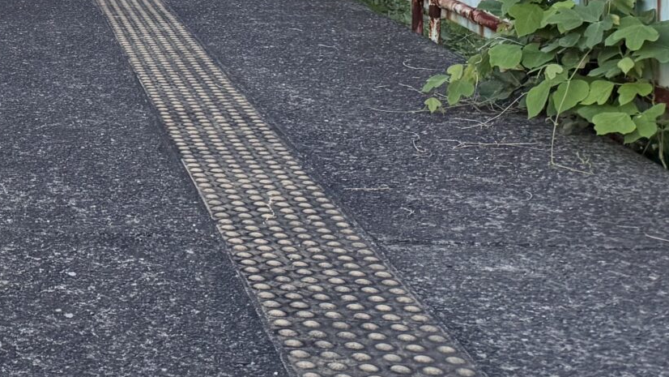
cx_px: -219
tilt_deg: -1.0
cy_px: -175
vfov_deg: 14.1
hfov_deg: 23.1
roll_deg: +1.2
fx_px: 1437
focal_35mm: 81
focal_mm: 6.76
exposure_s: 1/60
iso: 250
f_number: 1.78
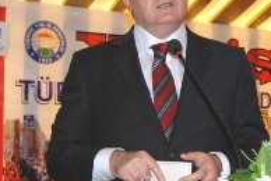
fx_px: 679
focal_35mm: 90
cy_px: 68
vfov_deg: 15.2
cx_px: 225
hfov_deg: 22.2
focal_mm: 26
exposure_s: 1/60
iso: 1600
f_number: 5.6
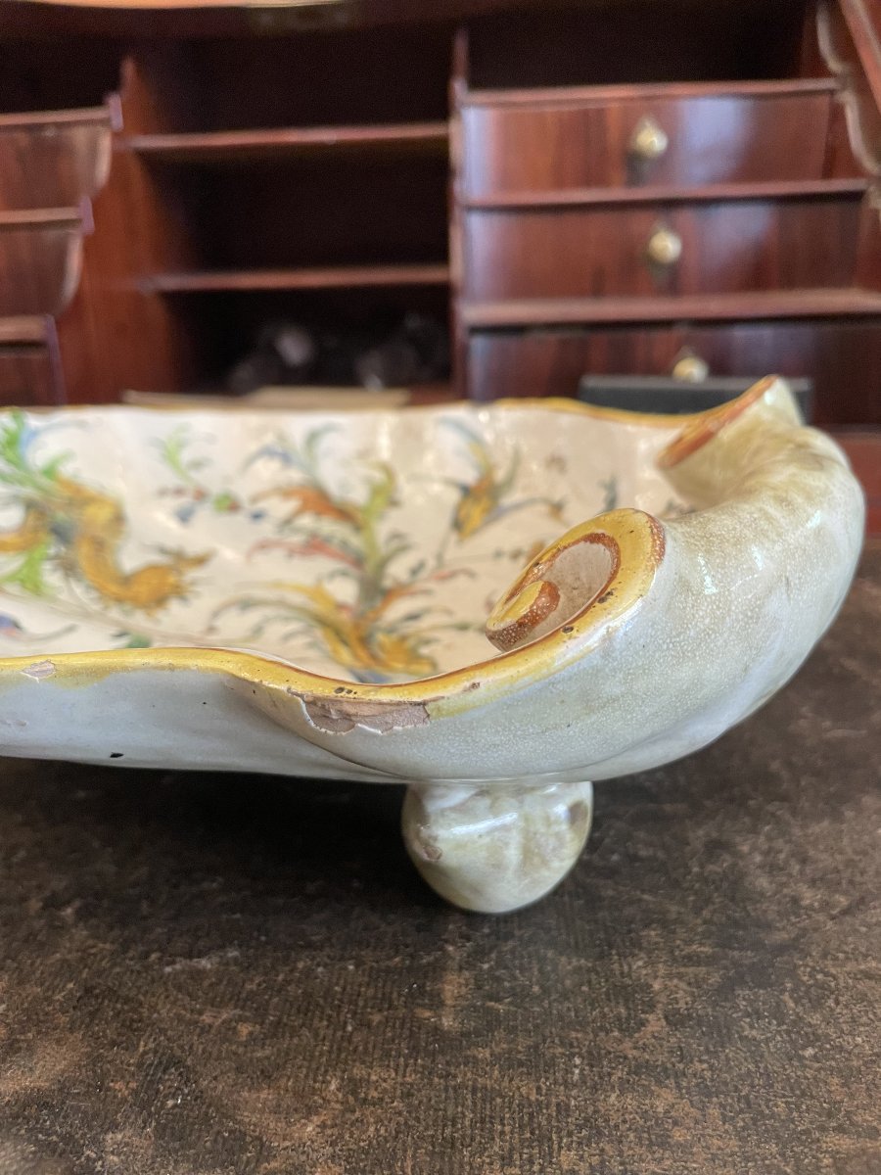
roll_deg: +2.0
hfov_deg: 53.1
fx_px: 882
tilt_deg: -20.0
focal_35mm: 26
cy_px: 588
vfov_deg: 67.3
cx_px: 440
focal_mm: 4.2
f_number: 1.6
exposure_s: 1/50
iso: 160
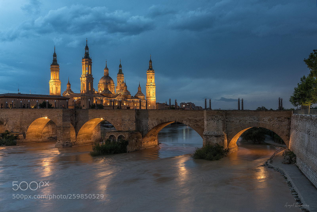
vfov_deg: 37.9
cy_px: 106
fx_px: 308
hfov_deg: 54.4
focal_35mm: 35
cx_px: 158
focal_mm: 35
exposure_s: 4
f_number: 11
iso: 64
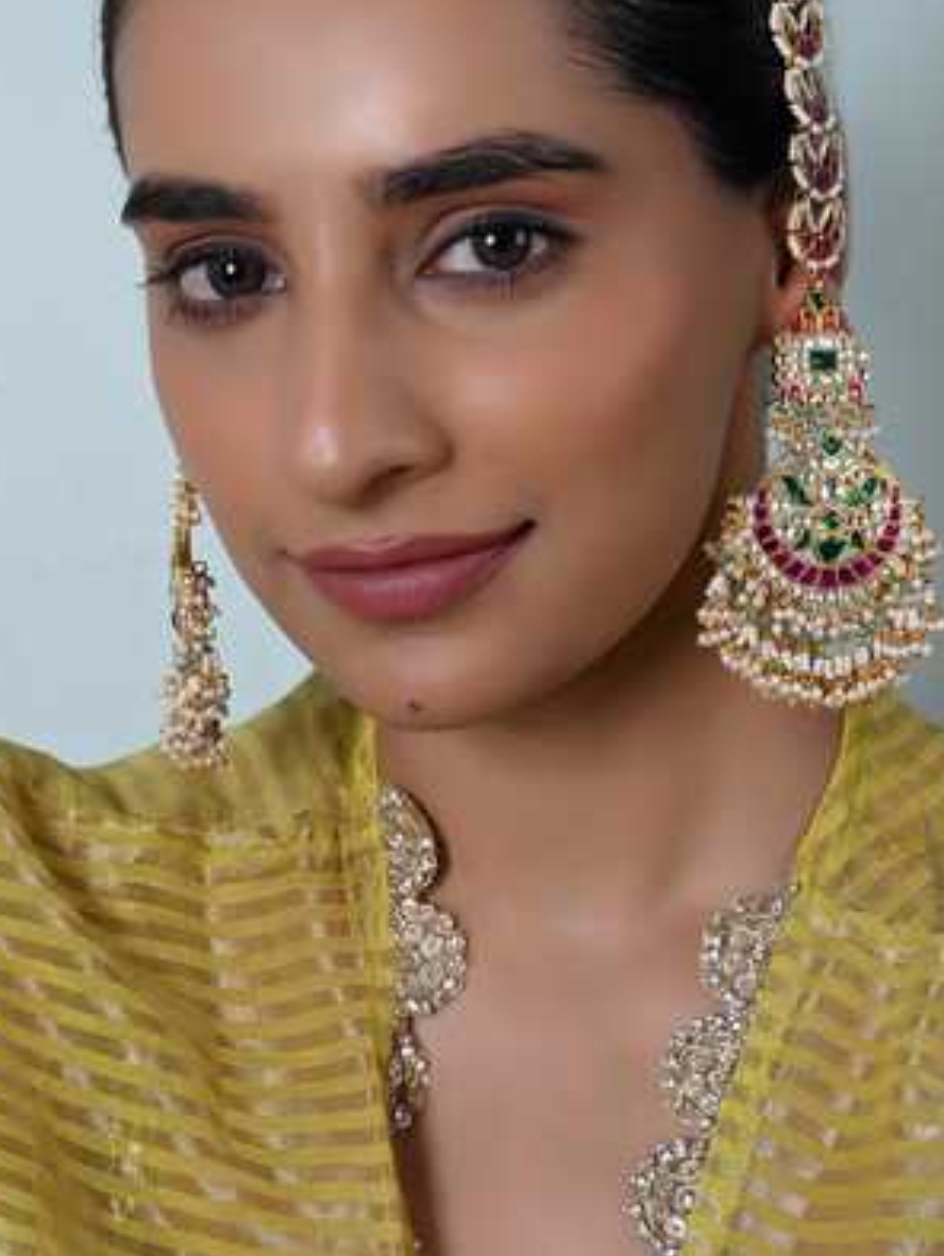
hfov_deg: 22.9
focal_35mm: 64
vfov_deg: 30.1
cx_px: 513
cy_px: 448
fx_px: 2325
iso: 250
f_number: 13
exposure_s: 1/125
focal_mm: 50
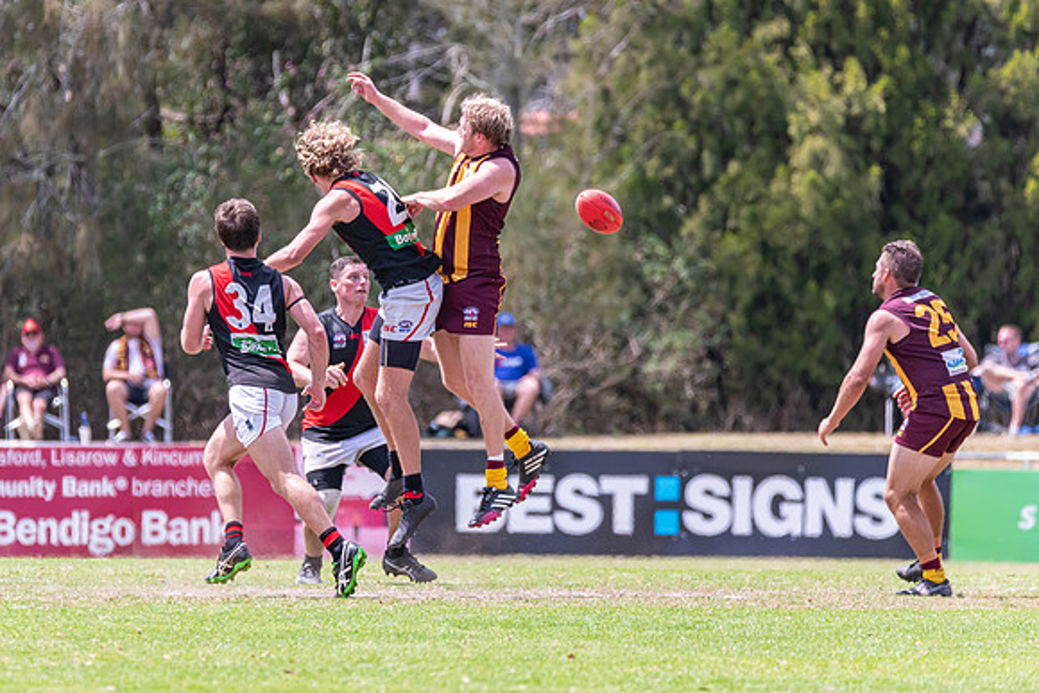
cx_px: 389
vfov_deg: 2.6
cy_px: 268
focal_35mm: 535
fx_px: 15457
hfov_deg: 3.8
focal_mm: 420
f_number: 6.3
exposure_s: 1/1600
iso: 800
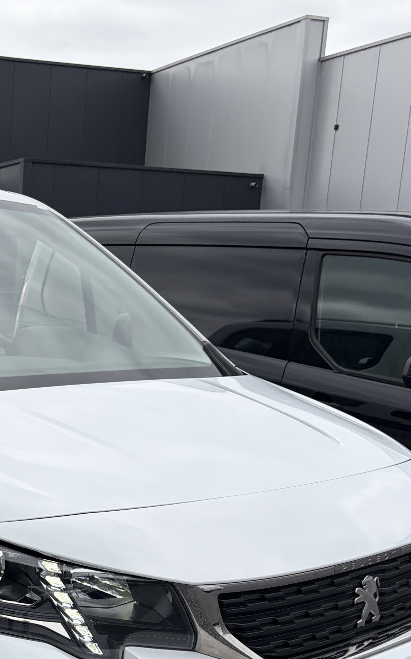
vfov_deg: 35.0
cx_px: -73
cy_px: 490
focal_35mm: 57
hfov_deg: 21.3
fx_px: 1022
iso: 50
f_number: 1.6
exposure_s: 1/1901
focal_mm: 5.96
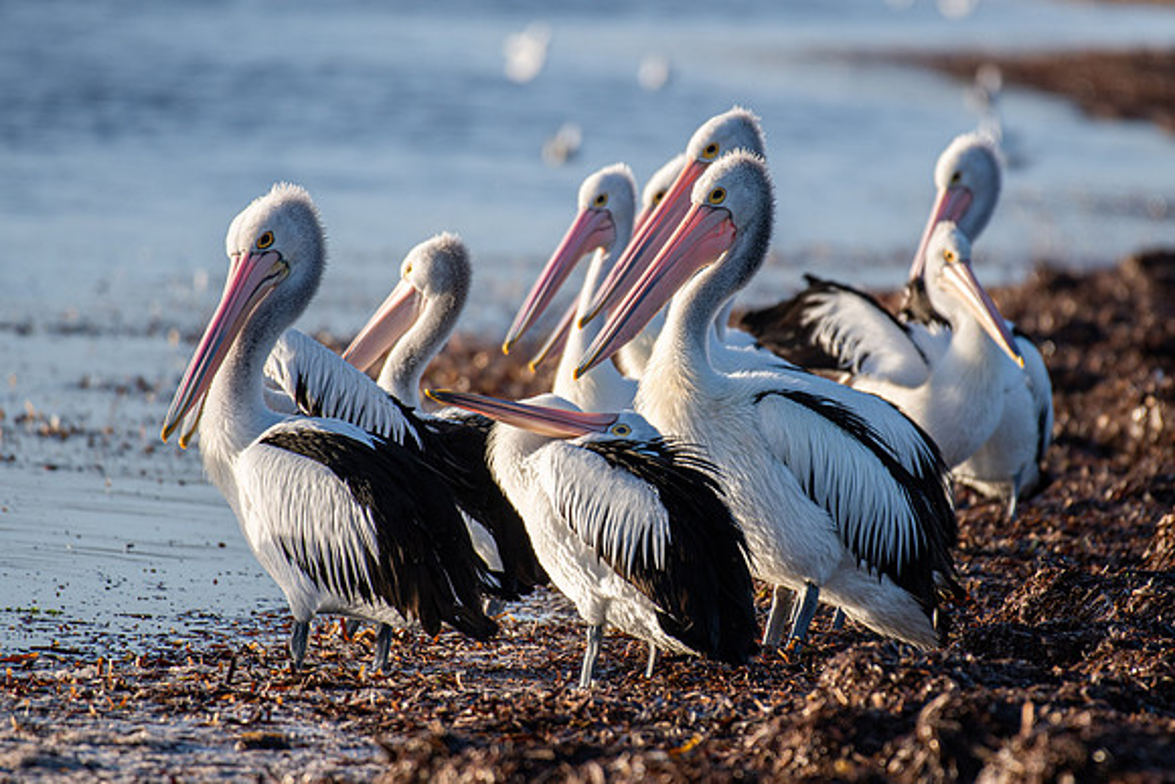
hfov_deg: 2.9
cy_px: 380
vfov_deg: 1.9
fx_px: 23350
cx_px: 661
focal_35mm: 715
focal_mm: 500
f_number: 5.6
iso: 90
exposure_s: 1/320
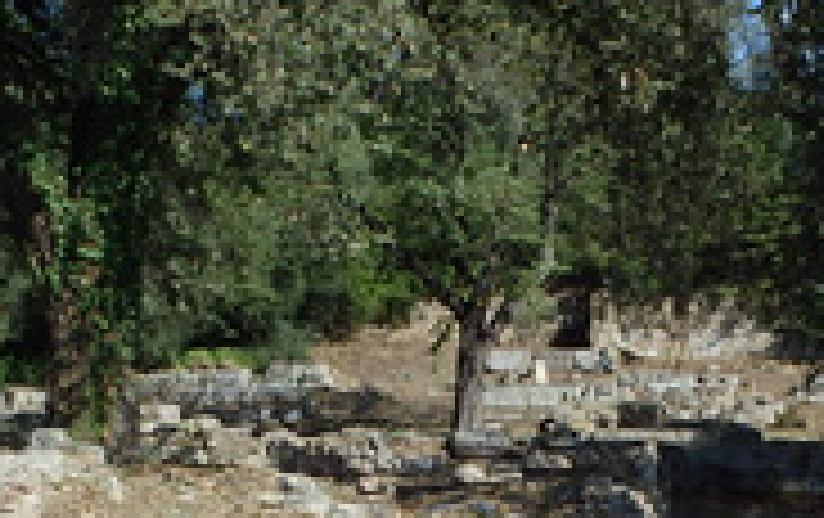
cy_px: 610
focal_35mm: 81
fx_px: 1822
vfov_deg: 15.6
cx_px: 567
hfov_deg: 25.3
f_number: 11
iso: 125
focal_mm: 5
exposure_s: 1/125
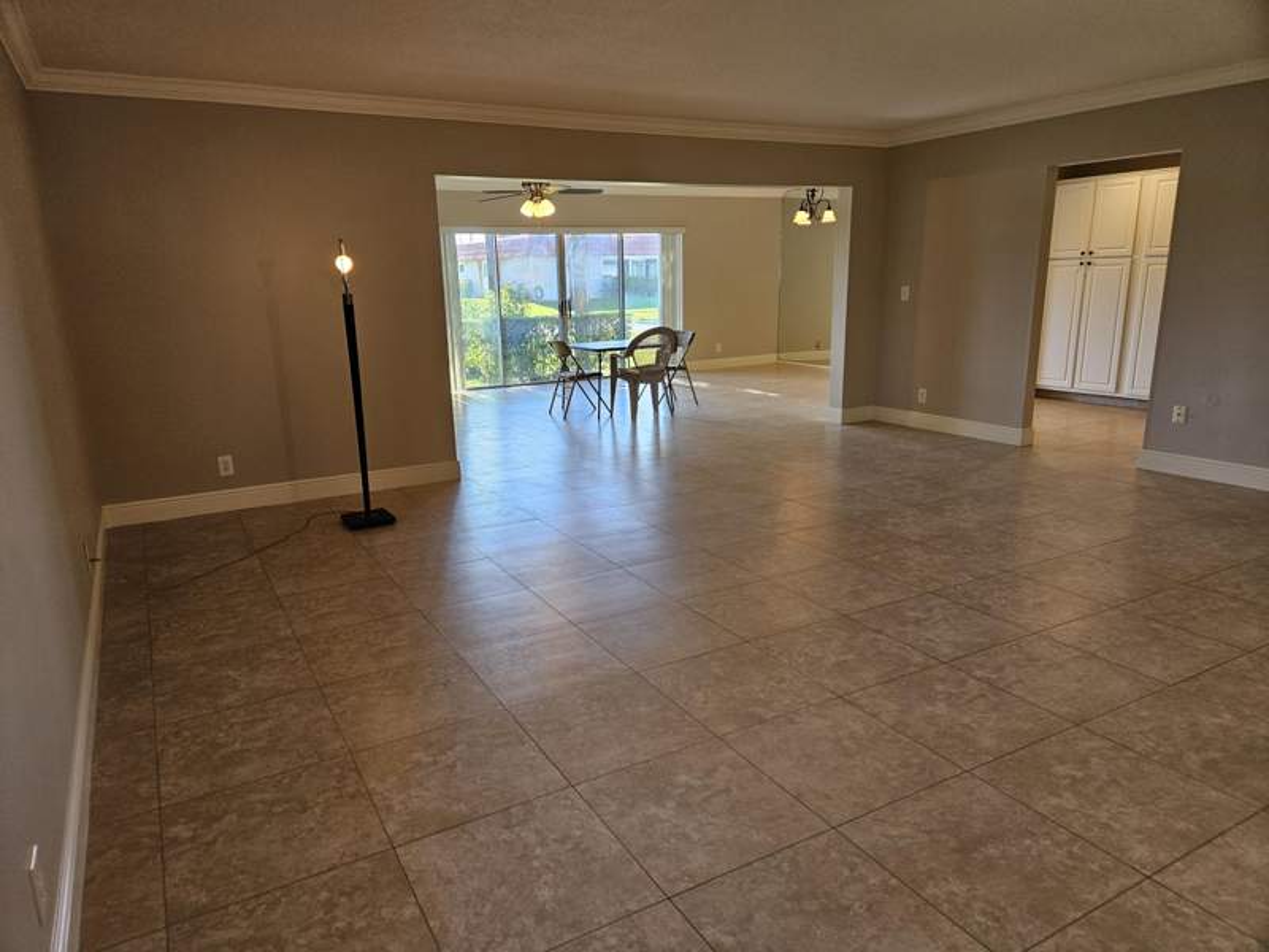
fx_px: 843
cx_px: 634
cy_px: 476
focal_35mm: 23
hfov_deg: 73.9
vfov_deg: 58.9
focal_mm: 5.4
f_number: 1.8
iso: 80
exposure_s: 1/120
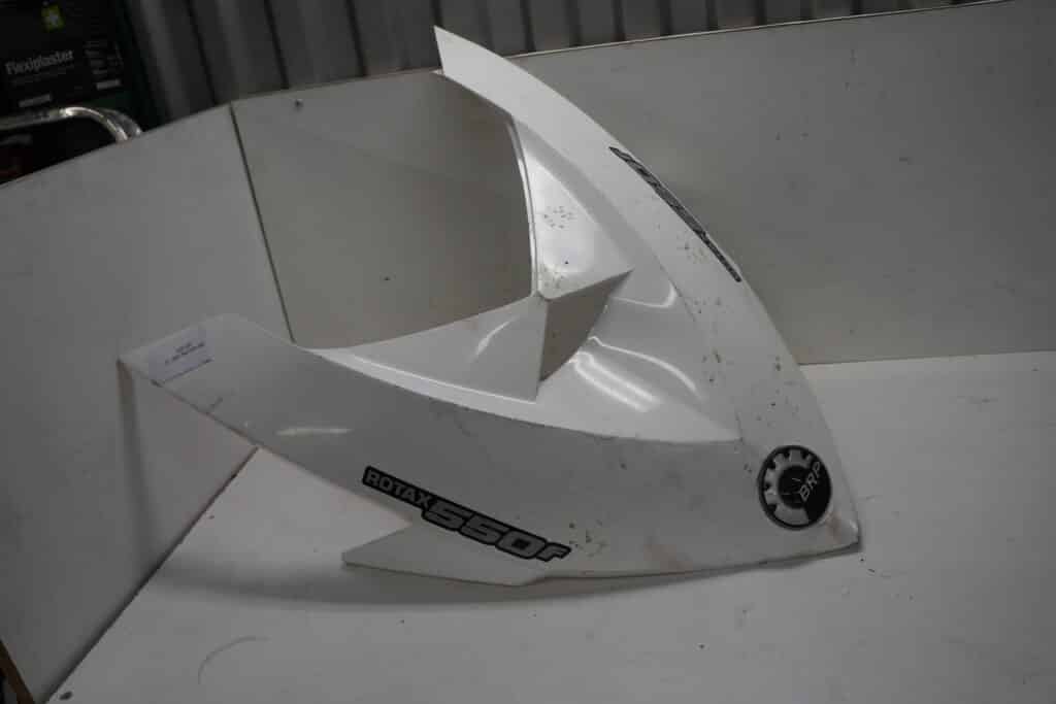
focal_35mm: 27
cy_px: 352
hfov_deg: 67.4
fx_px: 792
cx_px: 528
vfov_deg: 47.9
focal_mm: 18
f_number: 4
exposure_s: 1/160
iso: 100
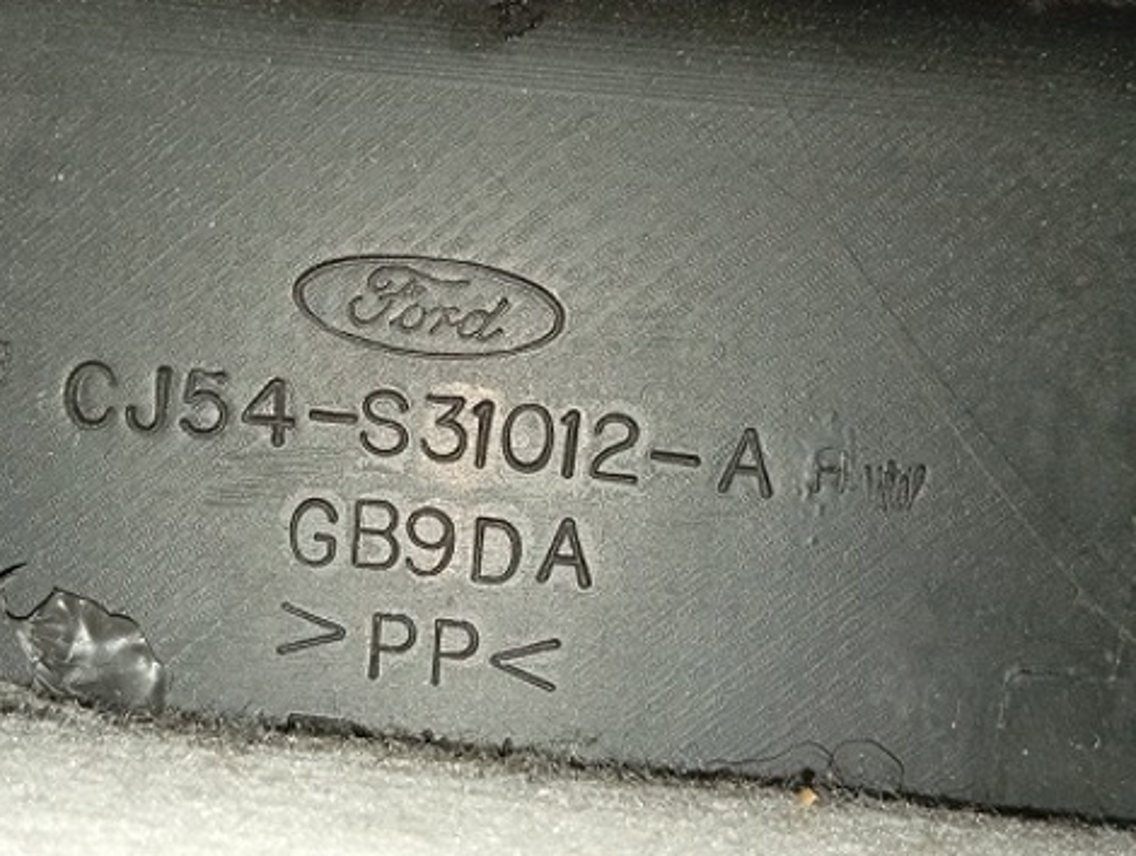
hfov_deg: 44.3
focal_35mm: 42
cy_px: 416
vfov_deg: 34.4
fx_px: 1380
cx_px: 422
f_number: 1.8
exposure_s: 1/33.3
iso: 273
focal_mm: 3.96
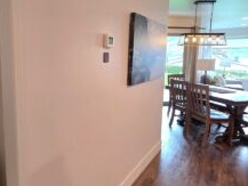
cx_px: 78
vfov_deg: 56.6
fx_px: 172
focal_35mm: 24
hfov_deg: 69.0
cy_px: 78
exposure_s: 1/120
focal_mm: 2.2
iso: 320
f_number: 1.9
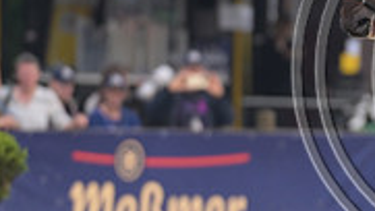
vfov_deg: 0.9
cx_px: 483
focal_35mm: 1342
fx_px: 13350
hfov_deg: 1.6
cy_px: 40
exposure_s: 1/1250
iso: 720
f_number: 5
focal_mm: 400
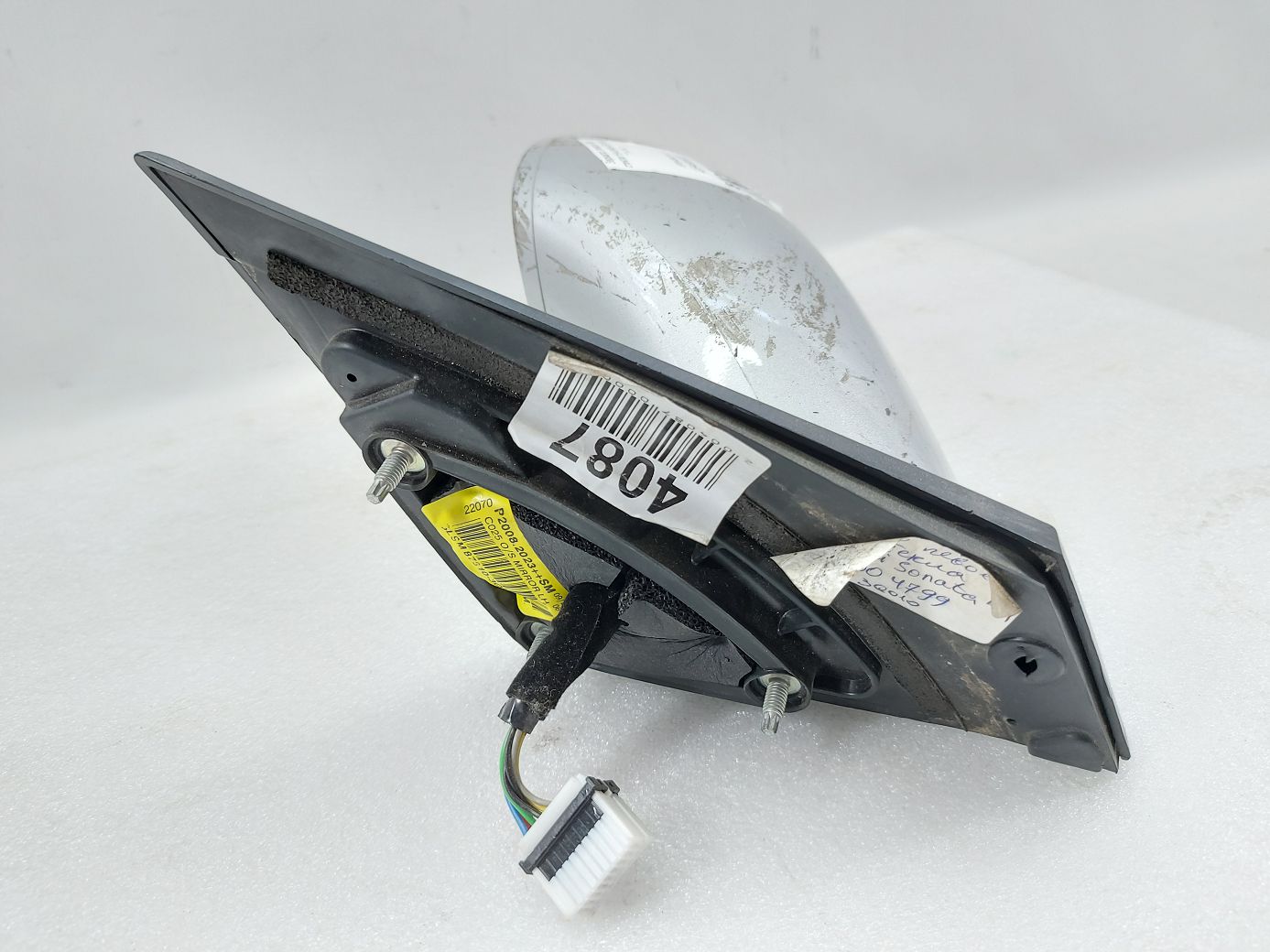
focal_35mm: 24
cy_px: 476
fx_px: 880
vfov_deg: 56.8
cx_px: 635
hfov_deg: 71.6
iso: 125
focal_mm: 5.23
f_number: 1.8
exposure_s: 1/50
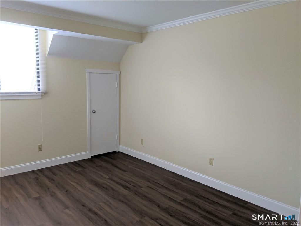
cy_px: 113
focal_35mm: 27
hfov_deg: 65.3
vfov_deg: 51.4
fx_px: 235
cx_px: 150
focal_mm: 4.44
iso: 130
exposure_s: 1/30
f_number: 1.8
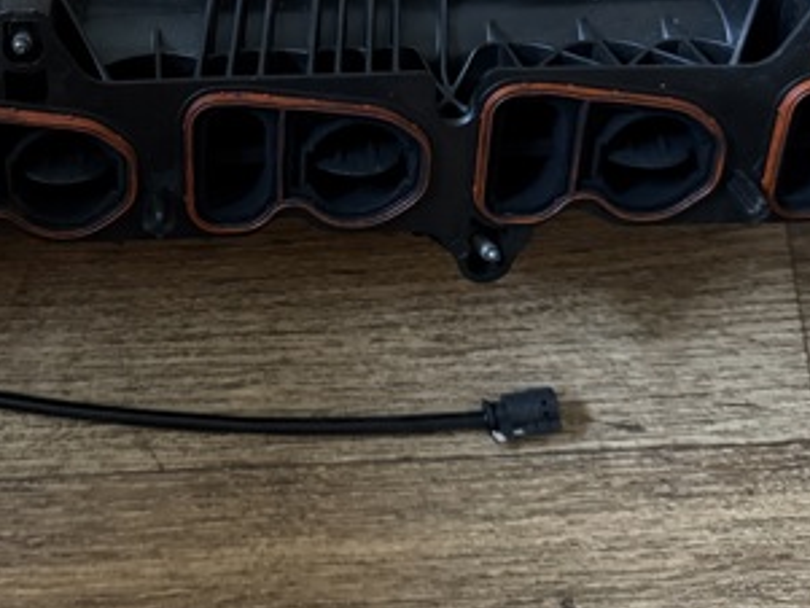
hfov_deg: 36.6
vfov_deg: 27.7
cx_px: 199
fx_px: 1194
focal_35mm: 51
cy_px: 83
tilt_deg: -71.7
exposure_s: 1/30
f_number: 1.78
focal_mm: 6.76
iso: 1250
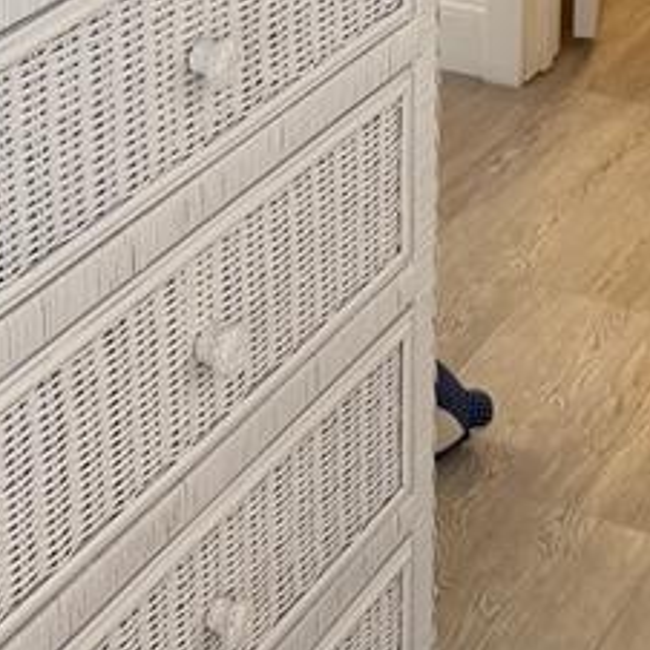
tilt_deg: -13.4
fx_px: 2039
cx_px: 607
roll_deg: -1.6
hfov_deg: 17.8
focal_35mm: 96
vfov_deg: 16.3
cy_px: -377
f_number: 1.78
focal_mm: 6.76
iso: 200
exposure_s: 1/60
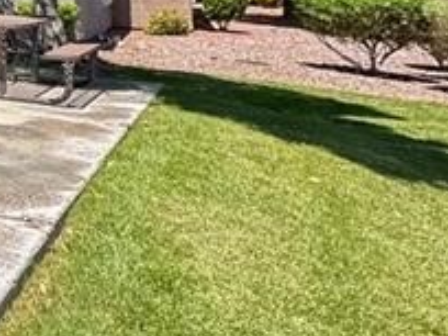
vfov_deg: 24.3
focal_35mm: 55
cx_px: -415
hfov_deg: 20.2
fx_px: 712
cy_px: -59
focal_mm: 2.22
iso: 50
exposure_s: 1/1949
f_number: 2.2
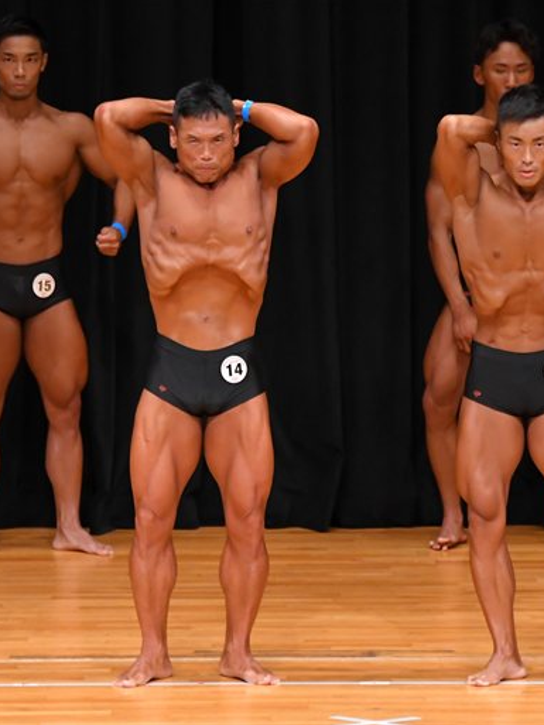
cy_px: 362
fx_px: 8210
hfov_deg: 3.8
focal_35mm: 392
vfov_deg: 5.1
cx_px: 290
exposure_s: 1/400
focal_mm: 180
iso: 4000
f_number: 5.6
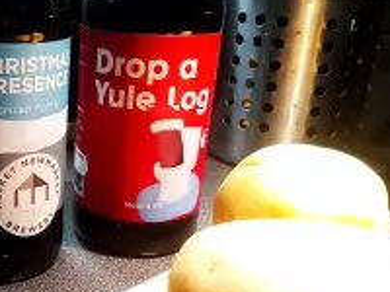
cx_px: 60
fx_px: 631
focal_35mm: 56
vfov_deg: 26.0
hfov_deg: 33.1
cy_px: 189
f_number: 2
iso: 408
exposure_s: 1/33.3
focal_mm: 3.54
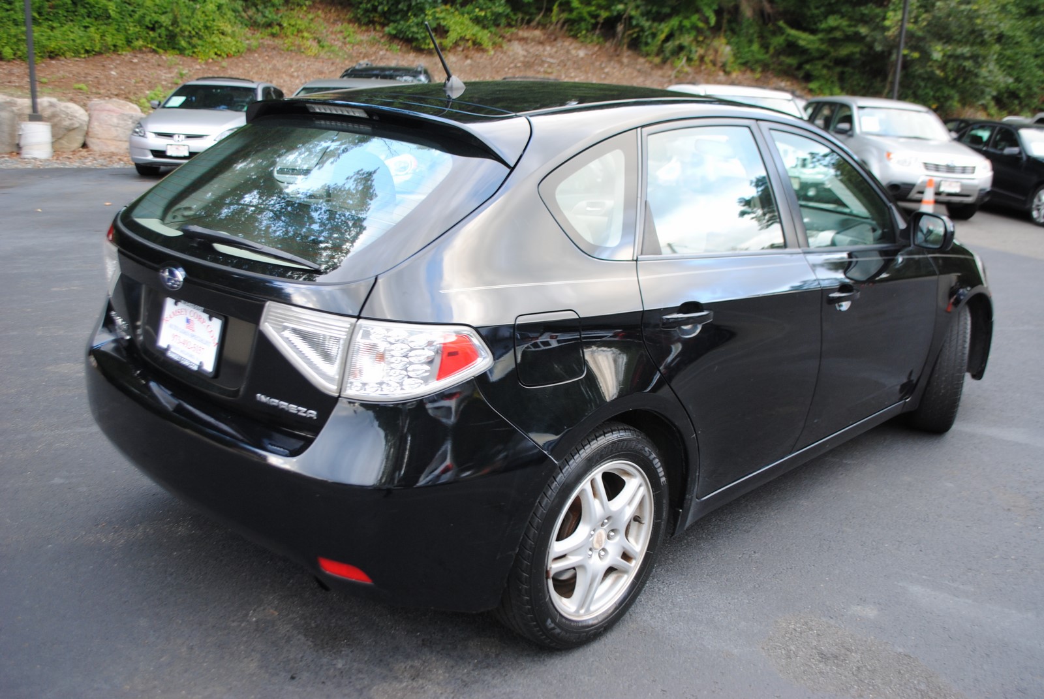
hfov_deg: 57.2
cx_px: 522
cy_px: 350
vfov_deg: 40.1
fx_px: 958
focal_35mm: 33
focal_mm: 22
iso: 200
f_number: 3.8
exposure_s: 1/40
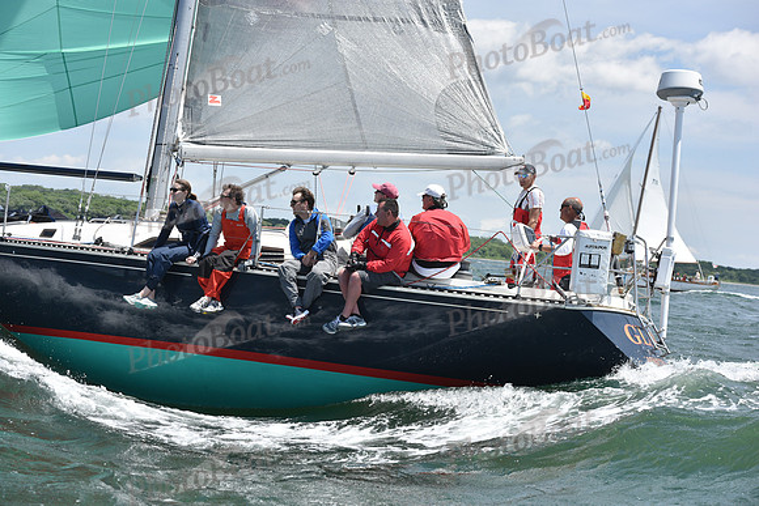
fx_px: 1476
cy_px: 253
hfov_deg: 28.8
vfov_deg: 19.5
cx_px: 380
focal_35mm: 70
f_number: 5.6
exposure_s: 1/1250
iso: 250
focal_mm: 70
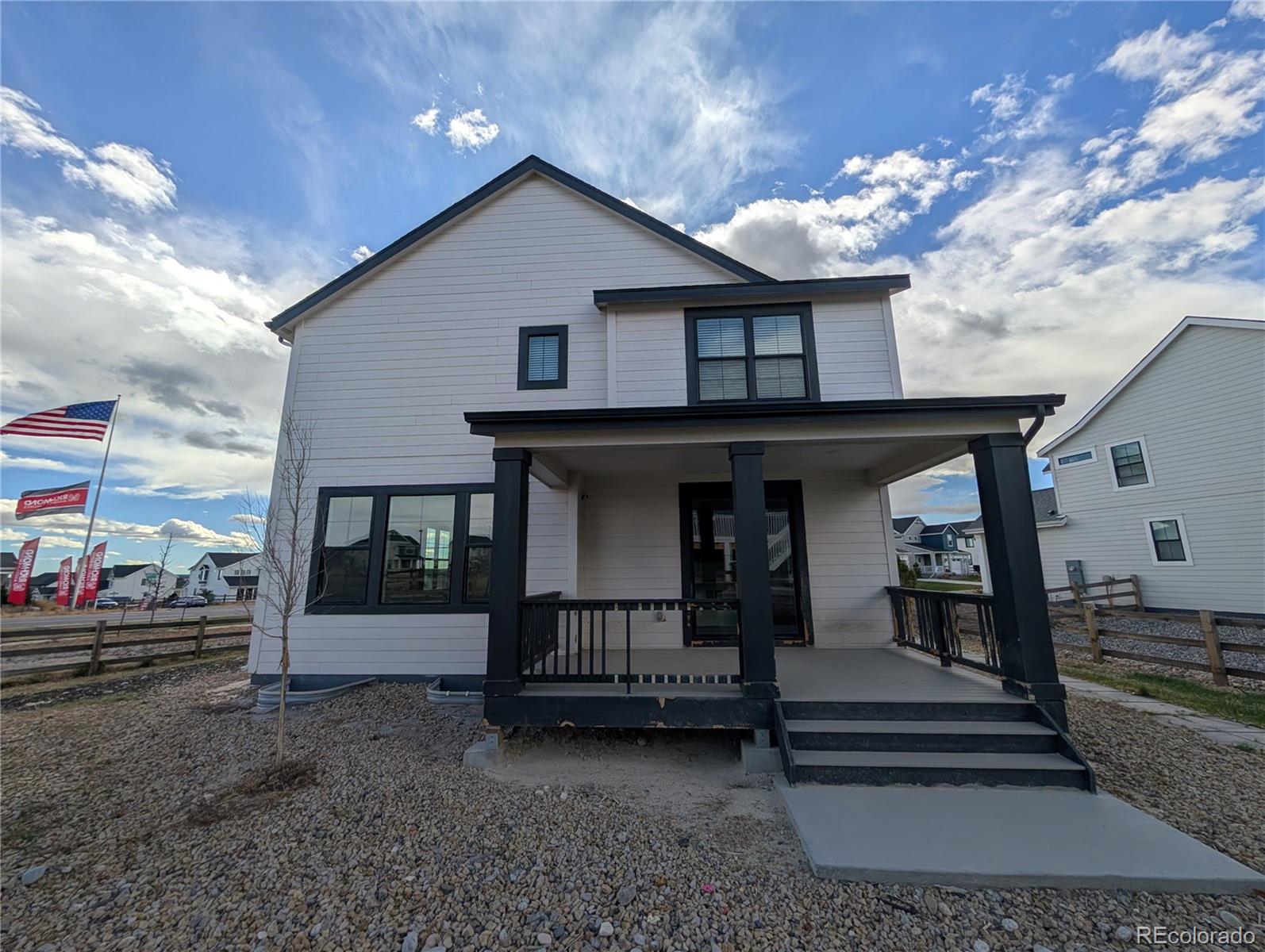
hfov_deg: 110.5
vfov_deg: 94.6
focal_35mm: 12
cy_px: 476
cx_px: 632
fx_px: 439
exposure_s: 1/4878
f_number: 1.7
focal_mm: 2.02
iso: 54
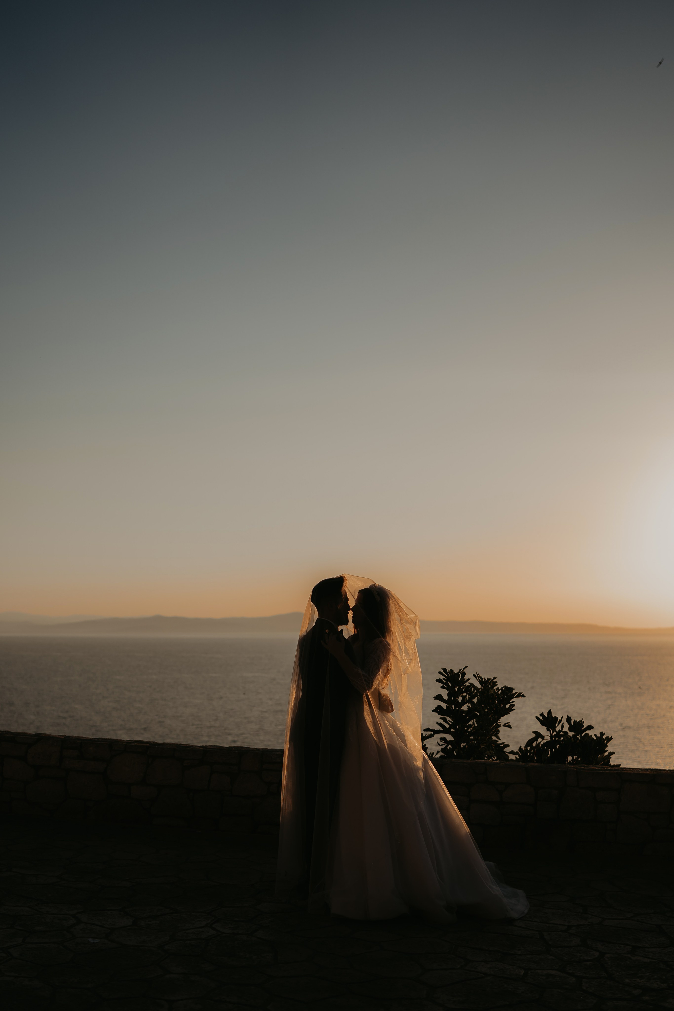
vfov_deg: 54.4
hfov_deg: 37.9
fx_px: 983
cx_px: 337
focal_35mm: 35
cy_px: 506
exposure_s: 1/3200
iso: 100
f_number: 1.8
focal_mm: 35
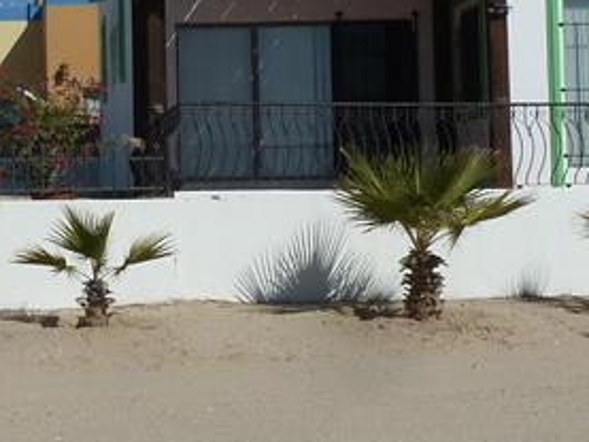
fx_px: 1890
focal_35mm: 111
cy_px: 83
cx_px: -57
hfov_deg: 17.1
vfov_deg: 13.3
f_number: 5.6
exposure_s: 1/1000
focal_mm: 5
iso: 80
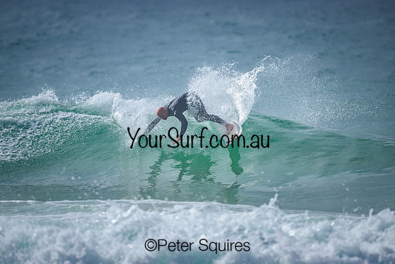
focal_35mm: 800
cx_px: 198
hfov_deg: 2.6
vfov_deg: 1.7
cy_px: 132
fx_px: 8779
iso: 125
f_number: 6.3
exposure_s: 1/2000
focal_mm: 800
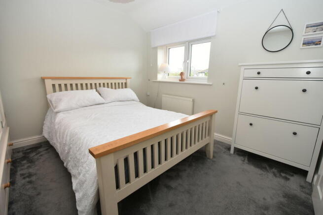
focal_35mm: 15
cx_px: 162
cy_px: 108
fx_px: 135
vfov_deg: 77.4
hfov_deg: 100.4
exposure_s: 1/60
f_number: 4
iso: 280
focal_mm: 10
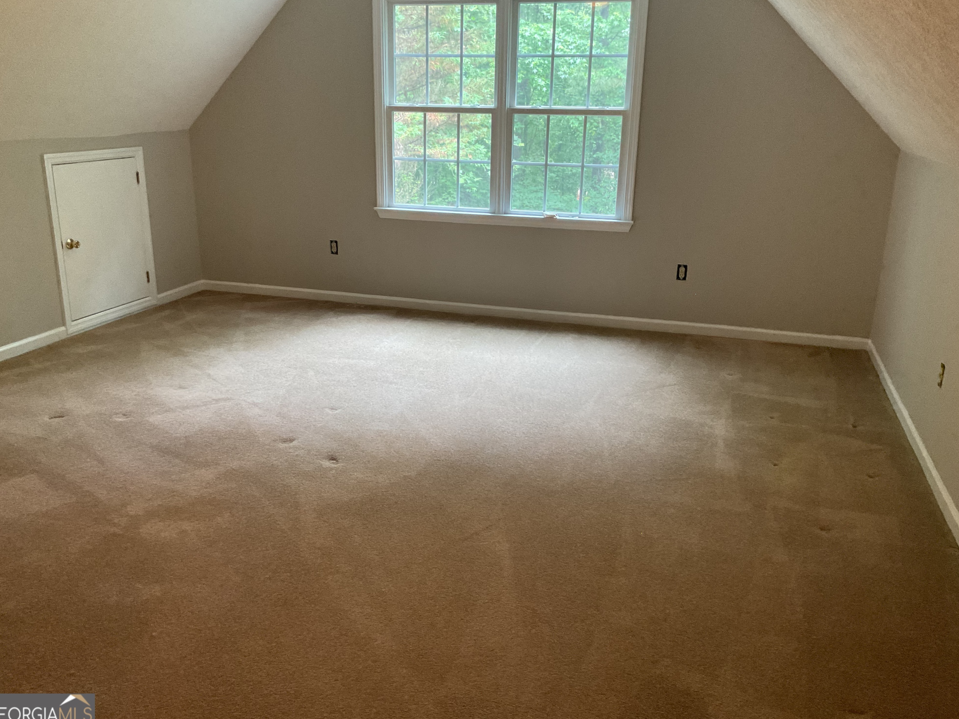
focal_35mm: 30
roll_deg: -2.2
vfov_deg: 46.8
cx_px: 480
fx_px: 831
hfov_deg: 60.0
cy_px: 359
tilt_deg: -17.5
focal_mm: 3
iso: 250
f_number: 1.8
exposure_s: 1/60
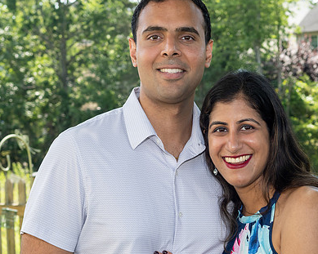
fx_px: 875
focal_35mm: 93
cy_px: 147
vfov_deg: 16.5
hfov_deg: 20.5
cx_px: 213
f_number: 5
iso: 280
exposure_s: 1/250
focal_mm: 38
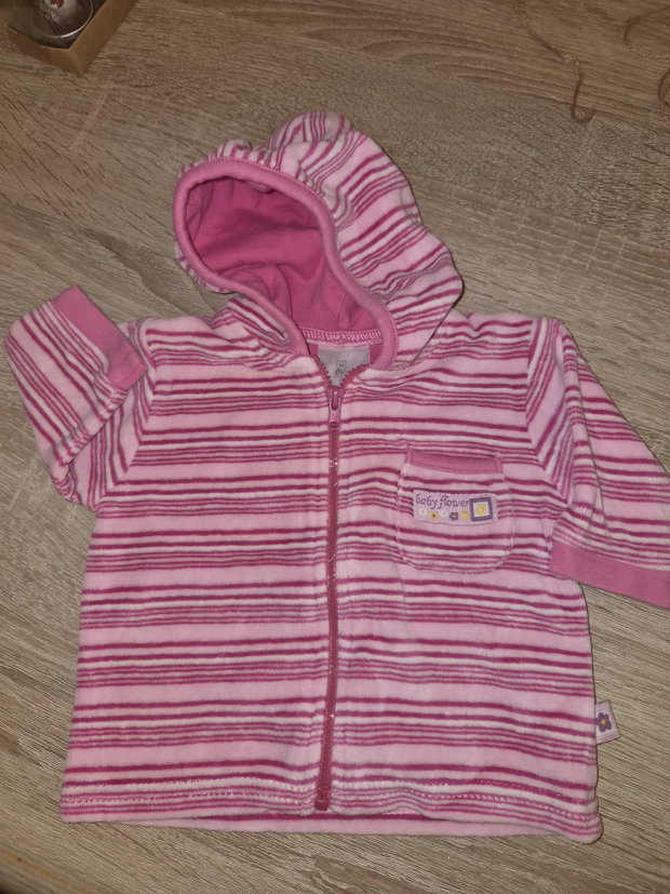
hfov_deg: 58.9
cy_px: 447
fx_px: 594
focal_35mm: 23
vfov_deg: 73.9
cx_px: 335
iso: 100
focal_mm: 5.4
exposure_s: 1/25
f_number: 1.8
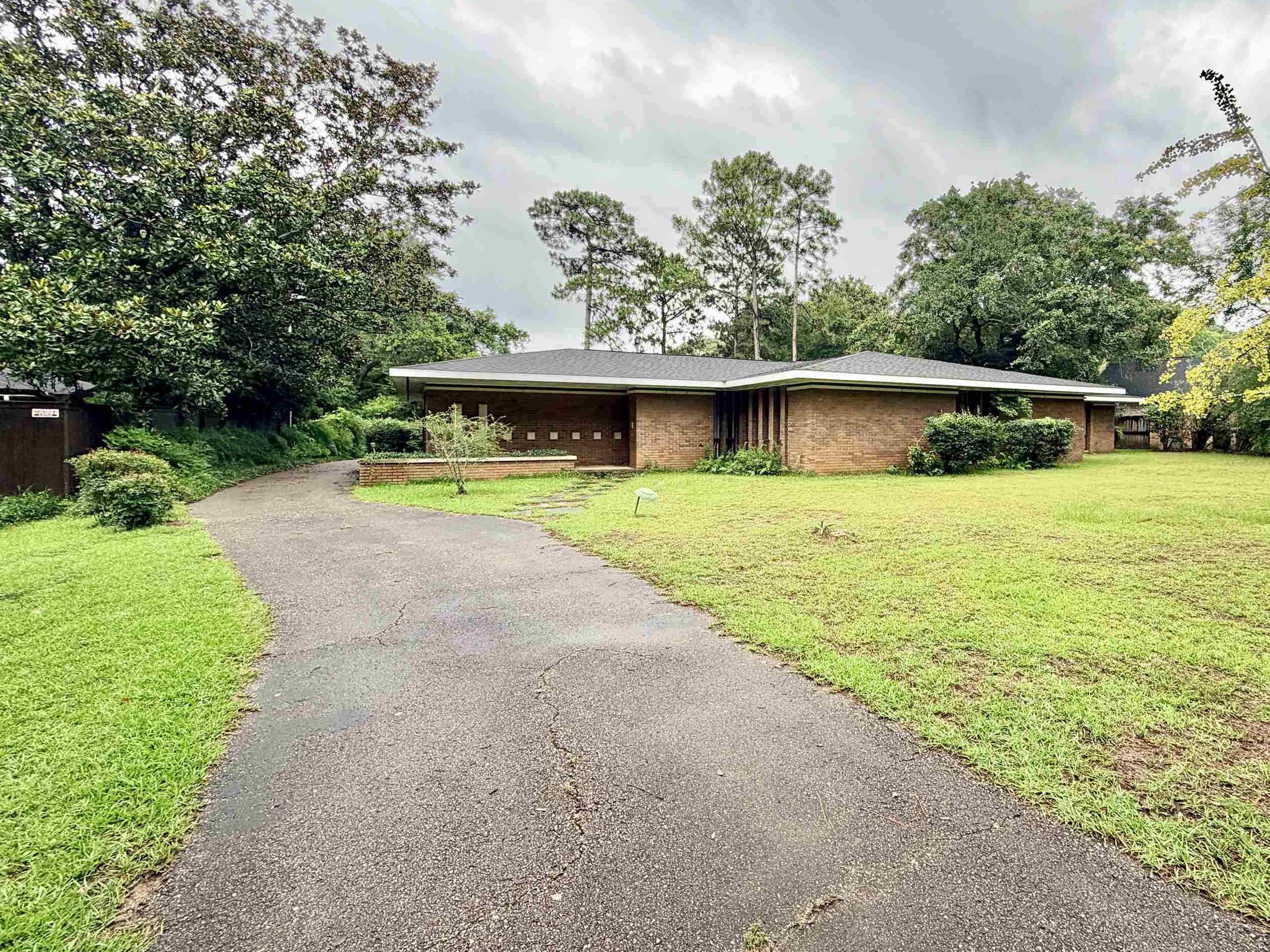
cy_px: 444
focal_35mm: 17
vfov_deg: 74.6
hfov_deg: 90.0
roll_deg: -0.5
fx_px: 624
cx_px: 756
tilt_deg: -1.8
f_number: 2.2
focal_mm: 2.22
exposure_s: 1/258
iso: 40
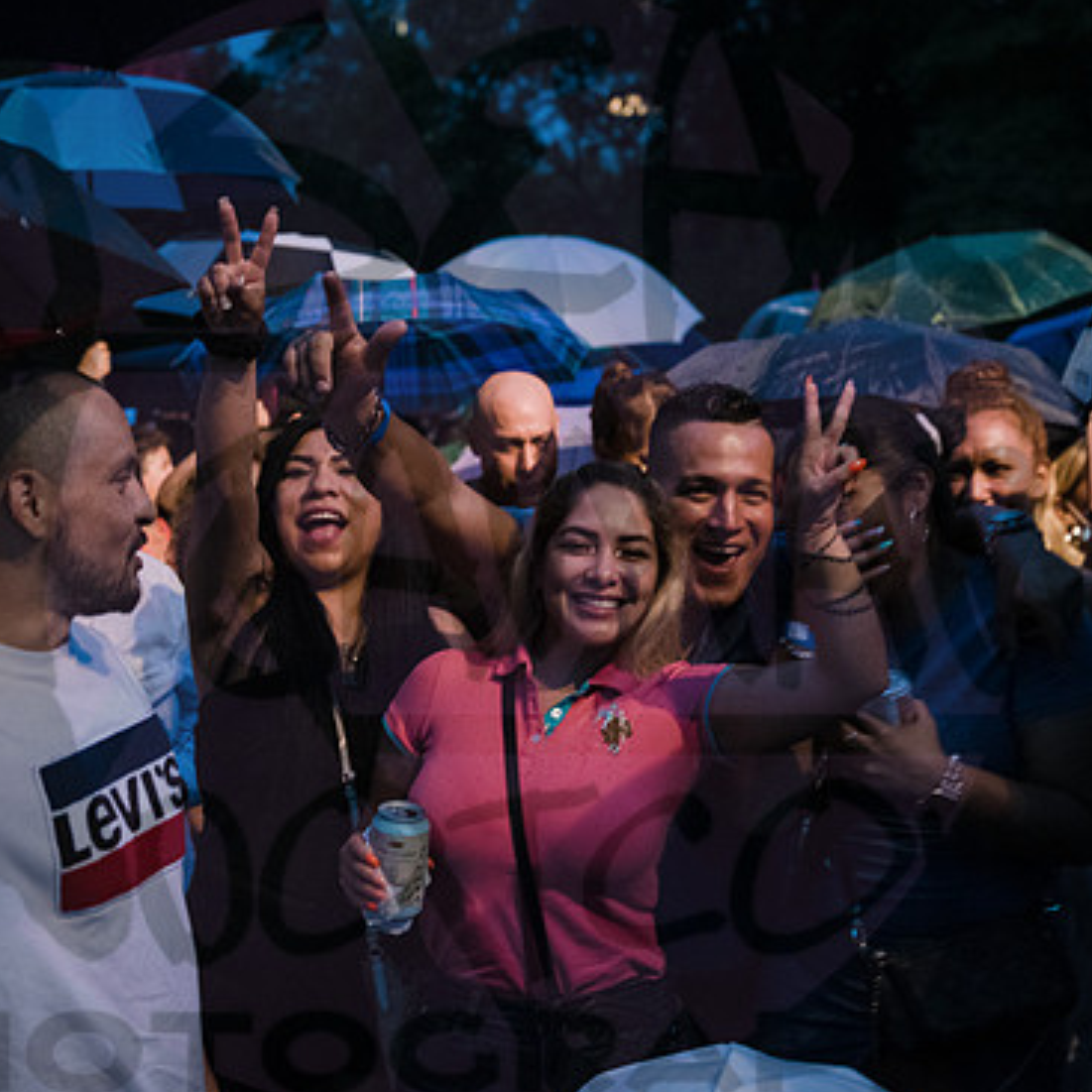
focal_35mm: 51
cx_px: 458
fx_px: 1820
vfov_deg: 33.4
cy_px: 546
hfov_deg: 33.3
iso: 3200
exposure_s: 1/125
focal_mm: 38
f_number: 3.5
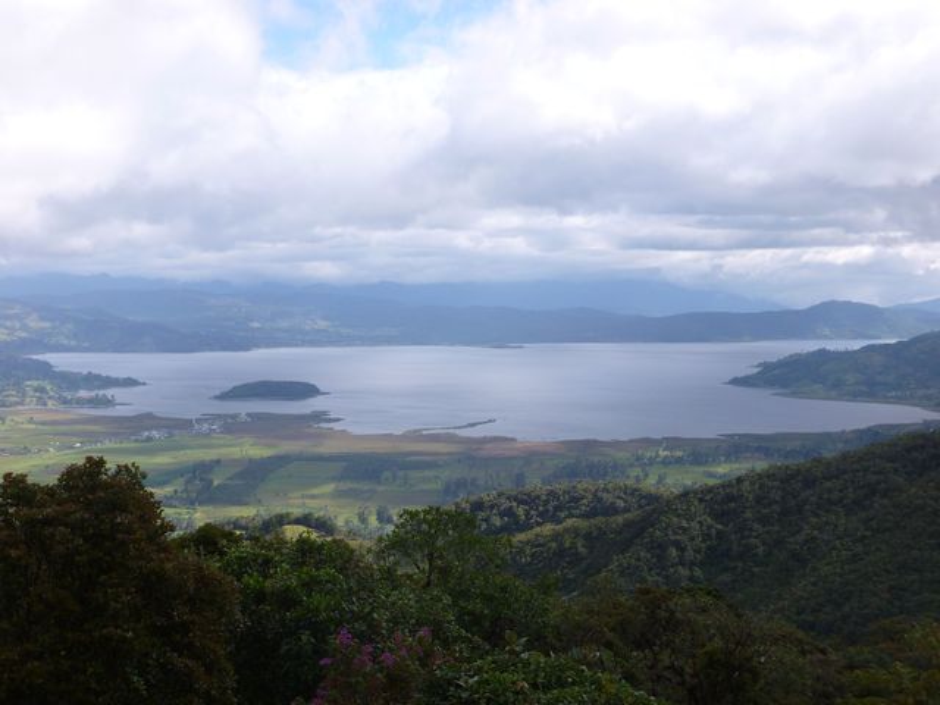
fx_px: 1276
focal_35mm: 47
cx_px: 470
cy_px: 352
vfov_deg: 30.9
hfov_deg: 40.4
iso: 100
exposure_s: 1/500
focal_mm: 8.4
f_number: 3.8
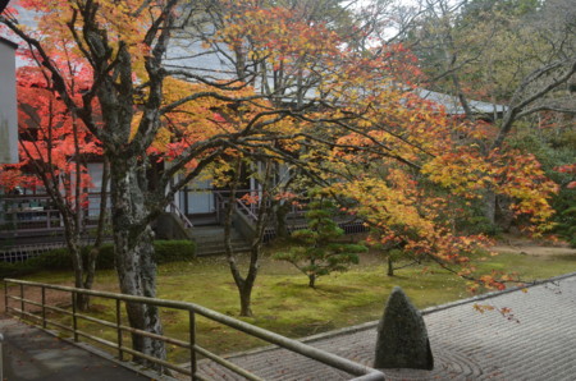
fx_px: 527
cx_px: 288
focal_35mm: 33
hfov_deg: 57.3
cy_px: 190
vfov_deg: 39.8
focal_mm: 22
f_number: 6.3
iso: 200
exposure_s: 1/160
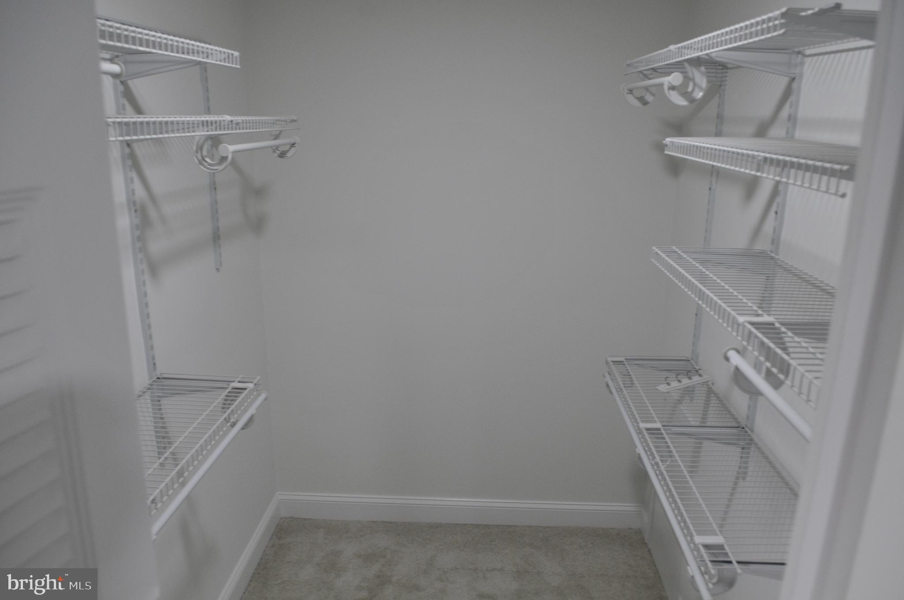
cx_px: 452
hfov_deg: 70.5
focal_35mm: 26
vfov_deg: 50.3
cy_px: 300
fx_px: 640
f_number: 5.6
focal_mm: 17
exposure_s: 1/30
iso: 400
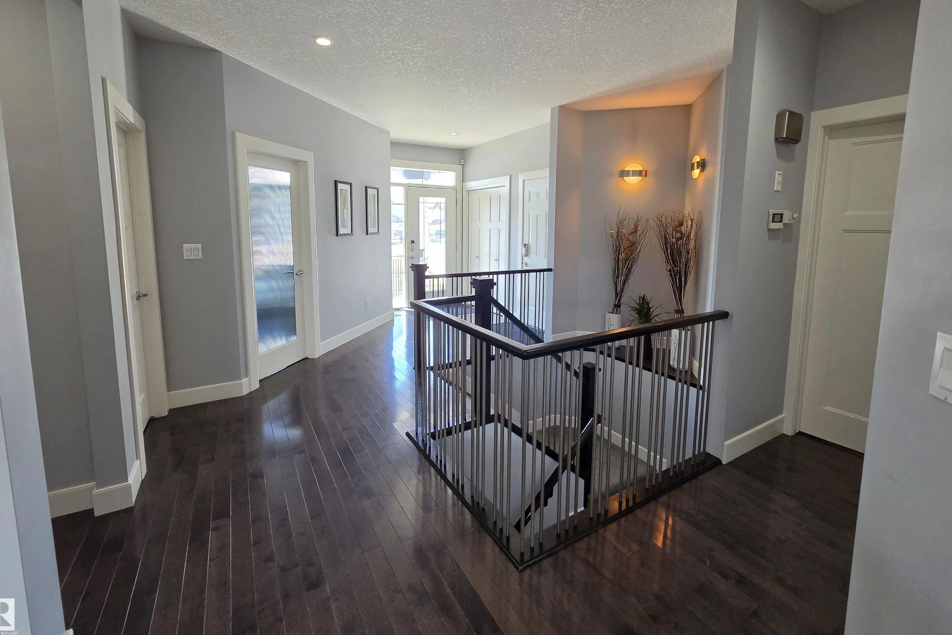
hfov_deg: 104.3
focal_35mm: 14
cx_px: 475
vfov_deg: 80.7
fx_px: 370
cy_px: 272
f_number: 2.2
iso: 250
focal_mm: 2.2
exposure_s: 1/120
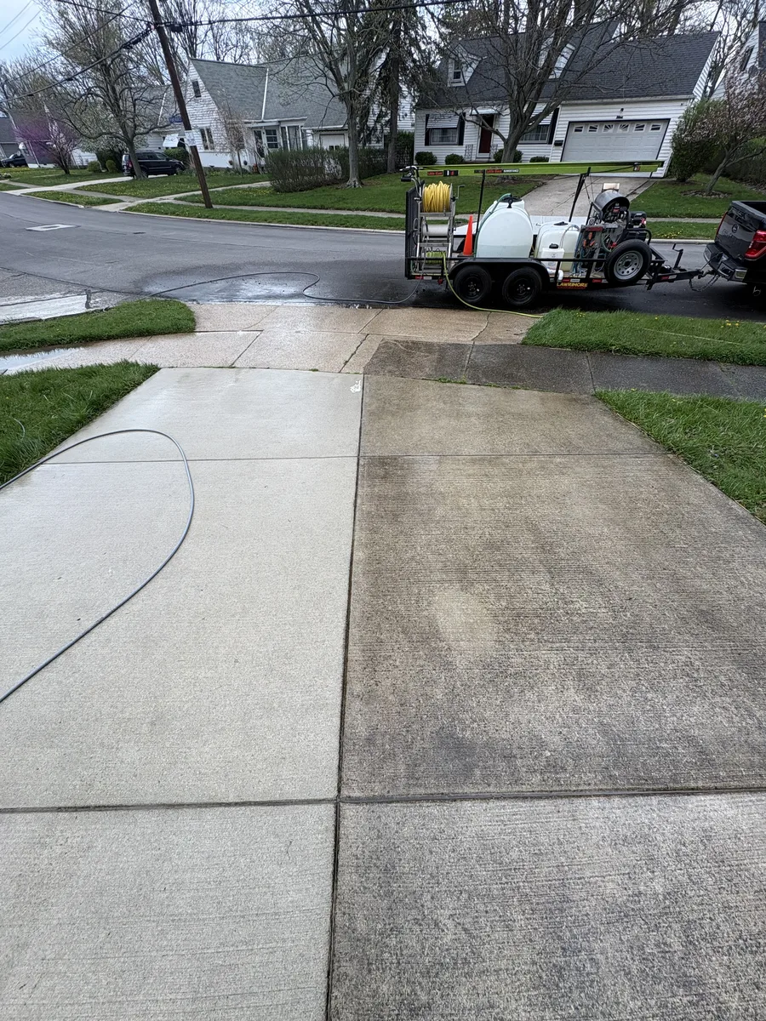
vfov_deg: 102.1
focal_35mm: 14
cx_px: 383
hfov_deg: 85.7
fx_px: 413
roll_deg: +1.0
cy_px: 510
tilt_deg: -42.0
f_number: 2.2
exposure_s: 1/332
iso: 40
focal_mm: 2.22
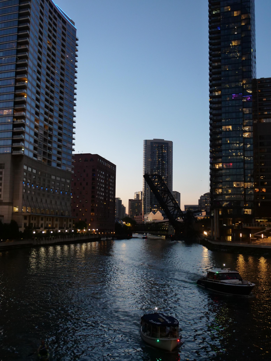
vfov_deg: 49.0
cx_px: 136
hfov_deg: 37.7
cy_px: 180
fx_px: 397
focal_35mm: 38
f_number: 2.8
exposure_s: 1/60
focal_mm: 19
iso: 1250
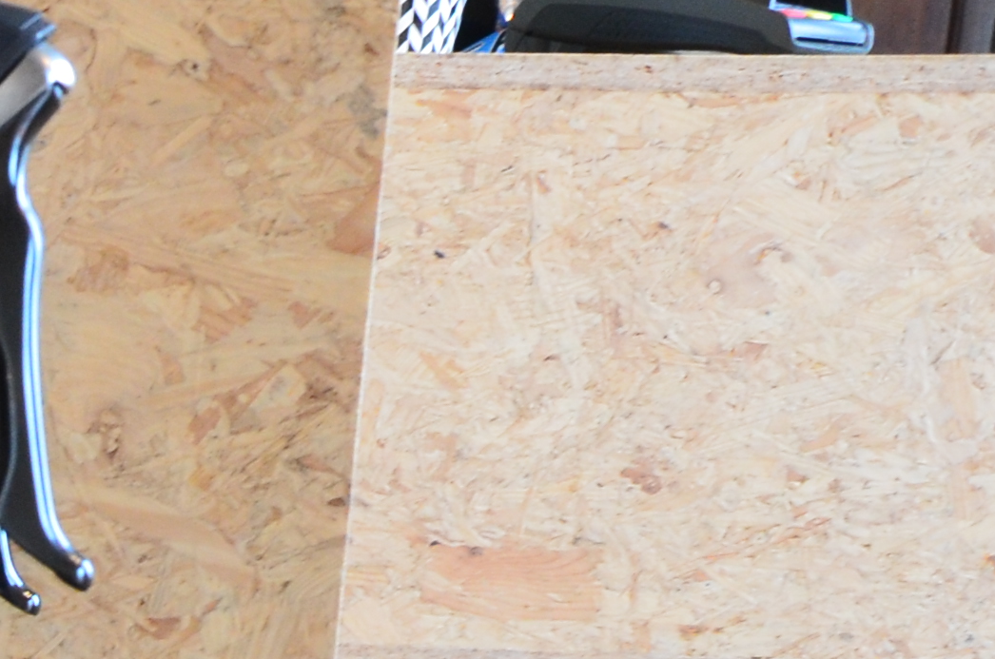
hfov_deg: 11.6
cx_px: -1332
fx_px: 4092
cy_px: 1381
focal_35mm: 148
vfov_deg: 8.6
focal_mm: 21
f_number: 7.1
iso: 800
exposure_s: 1/15
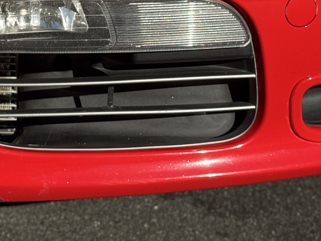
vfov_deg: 11.8
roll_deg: -0.3
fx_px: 1141
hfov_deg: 15.9
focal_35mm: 123
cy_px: -62
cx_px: 46
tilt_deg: -10.2
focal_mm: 6.76
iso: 64
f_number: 1.78
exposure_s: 1/3425
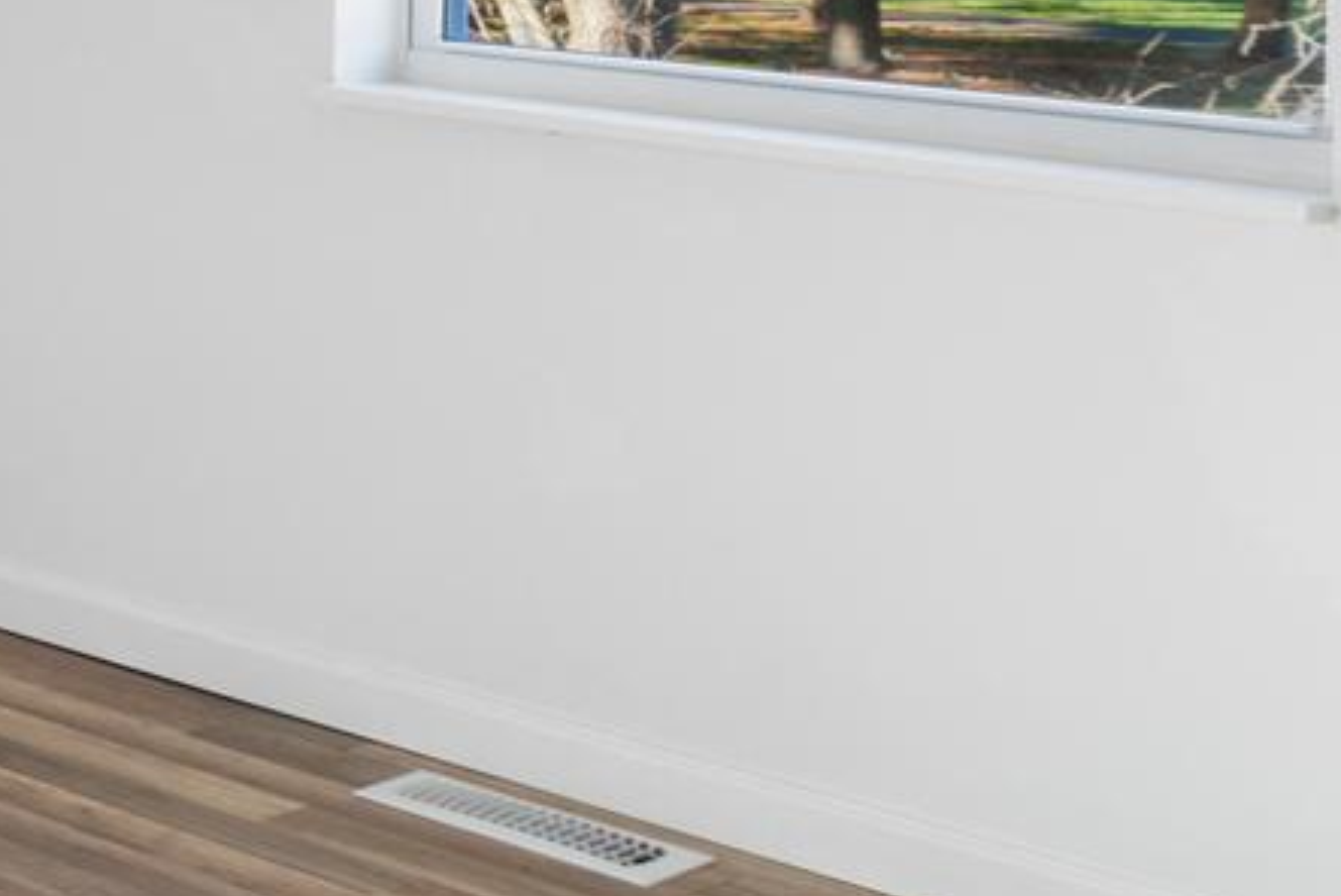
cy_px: -407
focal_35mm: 74
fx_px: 2758
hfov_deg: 16.1
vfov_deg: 16.9
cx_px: -1710
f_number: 8
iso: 400
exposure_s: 1/15
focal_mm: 16
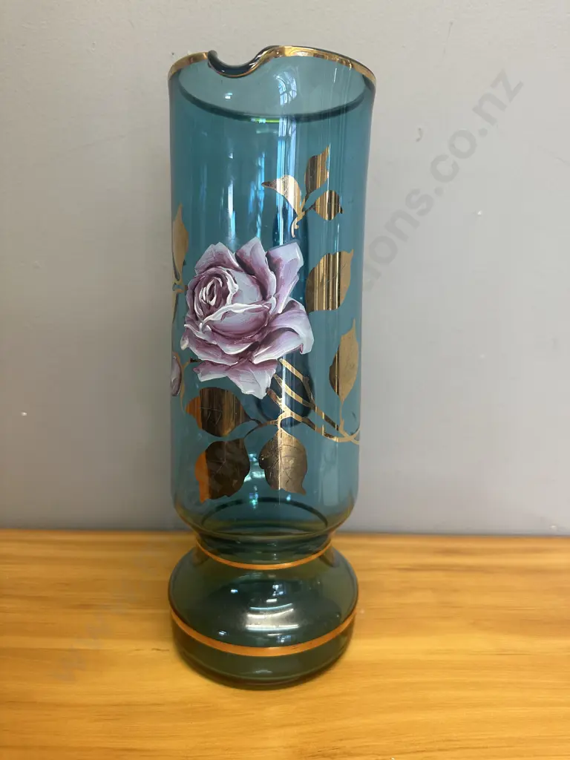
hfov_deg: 56.8
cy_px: 380
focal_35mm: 24
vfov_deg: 71.6
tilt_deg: -13.2
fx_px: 527
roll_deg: -1.1
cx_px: 285
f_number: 1.78
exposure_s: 1/100
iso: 160
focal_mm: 6.86
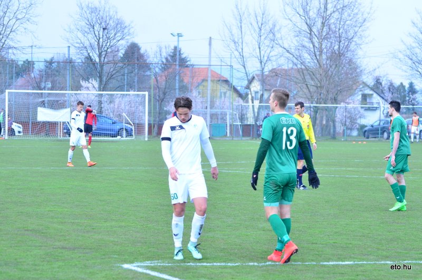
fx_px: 2141
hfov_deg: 11.3
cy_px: 140
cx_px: 211
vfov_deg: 7.5
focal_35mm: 183
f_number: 5.6
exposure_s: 1/200
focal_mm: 122
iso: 400
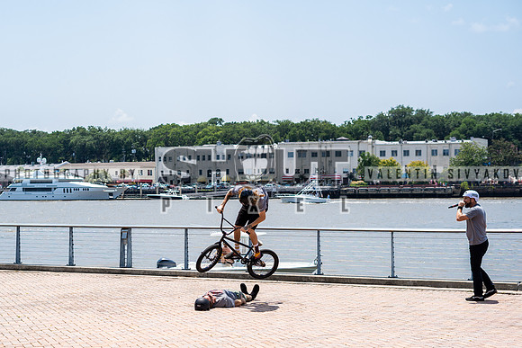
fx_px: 936
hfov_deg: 31.0
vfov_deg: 21.1
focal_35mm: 65
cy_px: 212
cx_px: 190
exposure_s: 1/1600
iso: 125
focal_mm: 50
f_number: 3.5
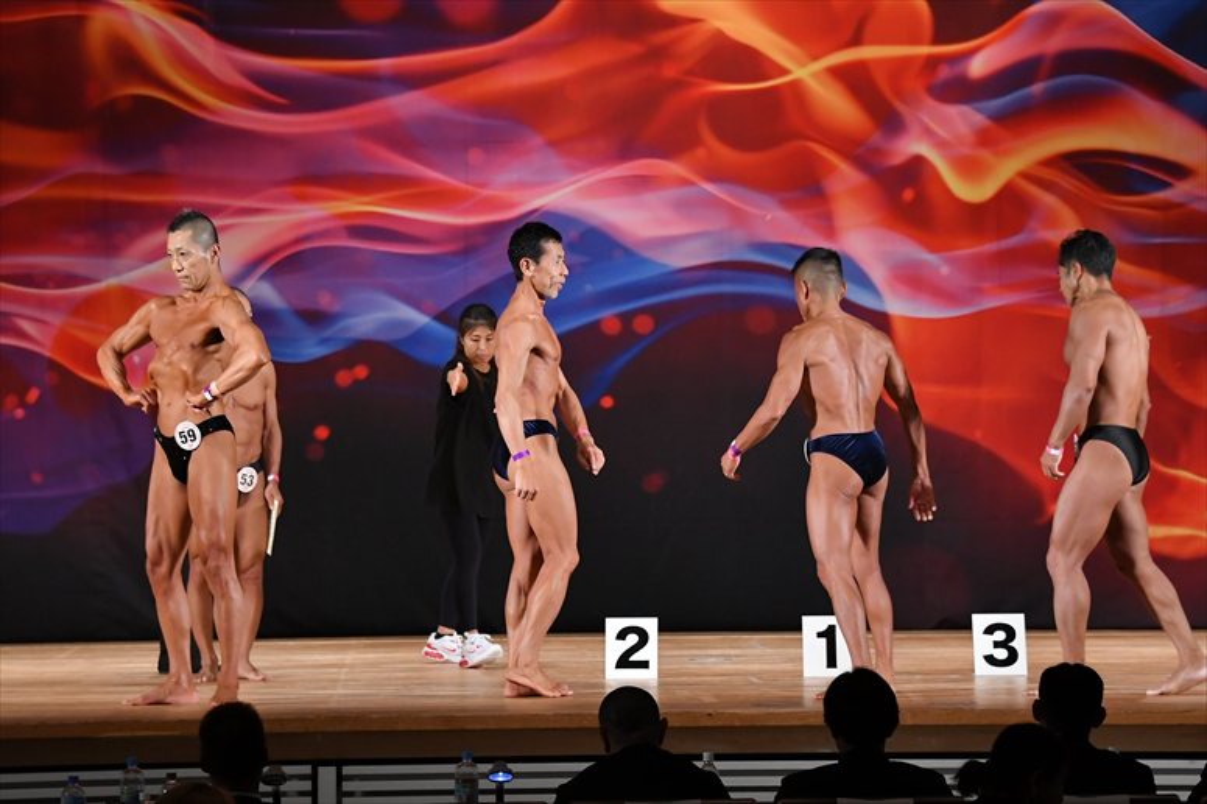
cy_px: 402
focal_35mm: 150
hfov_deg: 13.7
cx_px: 604
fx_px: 5027
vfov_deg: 9.1
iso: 3200
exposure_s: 1/400
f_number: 5.6
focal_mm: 100
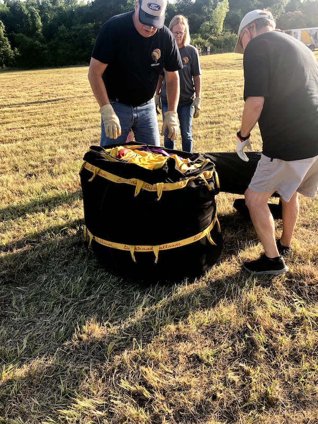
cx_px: 159
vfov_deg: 63.4
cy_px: 212
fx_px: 343
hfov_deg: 49.7
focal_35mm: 28
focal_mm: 4
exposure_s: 1/374
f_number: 1.8
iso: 20
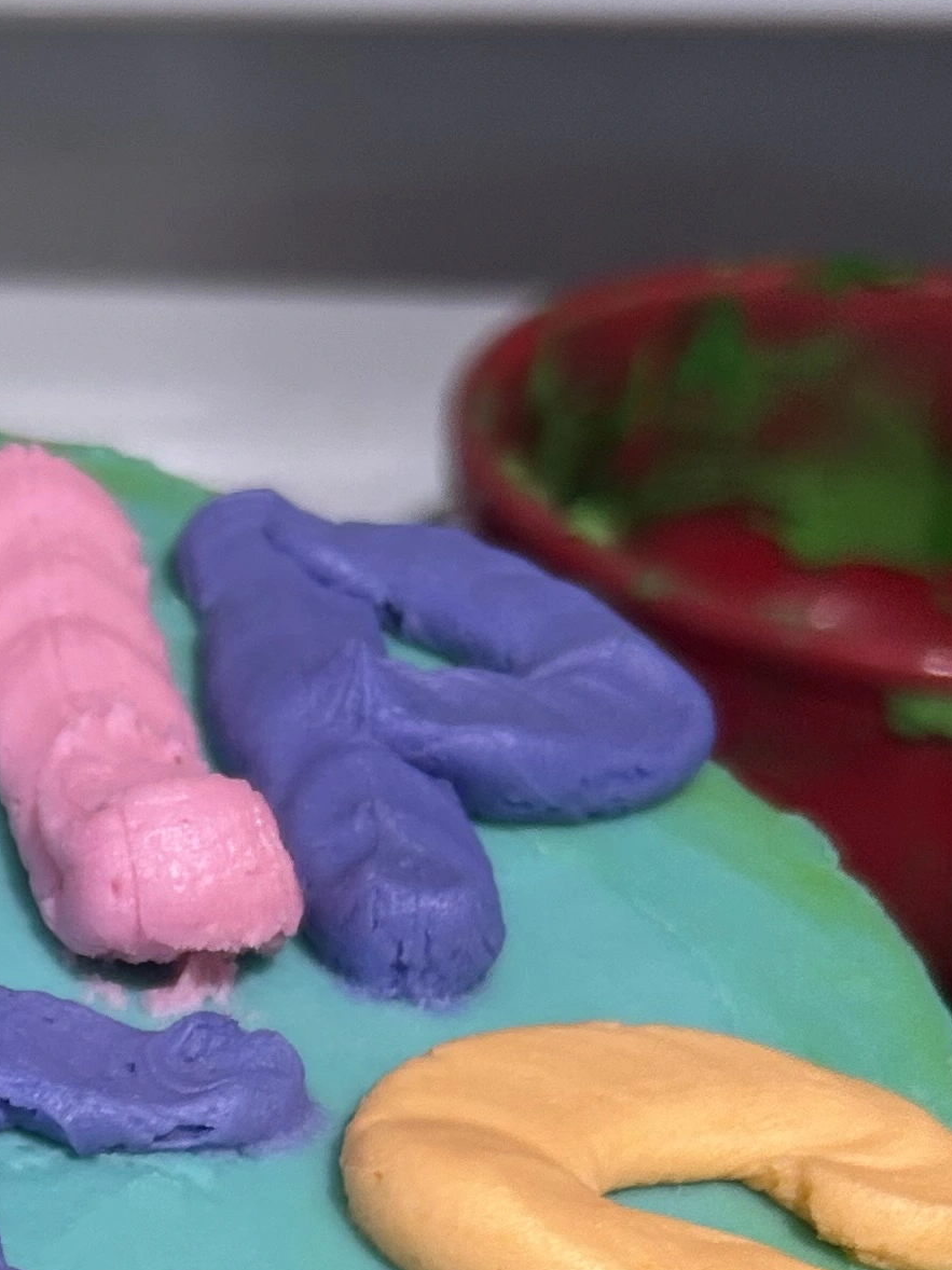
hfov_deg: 15.2
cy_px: 1407
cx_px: -534
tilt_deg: -42.1
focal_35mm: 89
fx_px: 3265
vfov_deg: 20.9
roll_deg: +1.2
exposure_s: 1/120
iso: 100
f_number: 1.5
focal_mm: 5.7
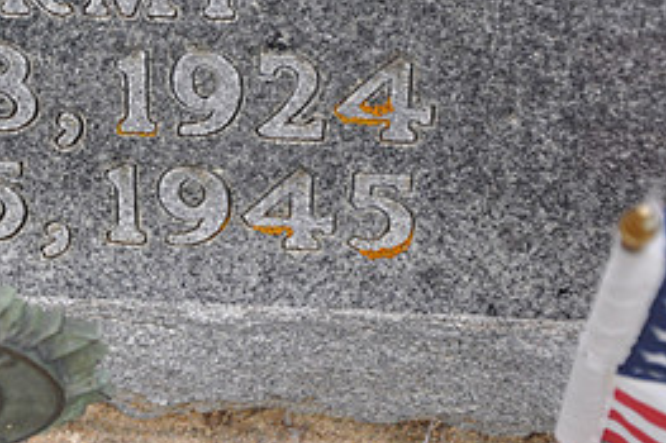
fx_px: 3180
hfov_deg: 11.8
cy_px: 16
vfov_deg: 7.9
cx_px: -46
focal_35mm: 172
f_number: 5.6
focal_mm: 52
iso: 320
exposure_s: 1/125
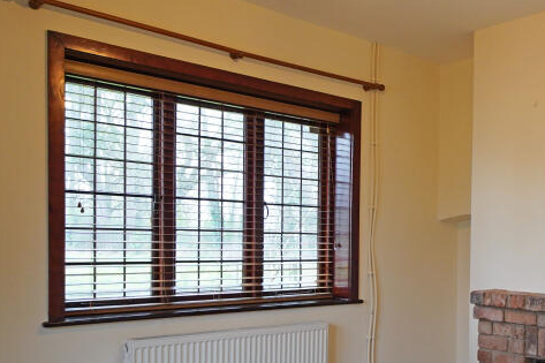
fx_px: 590
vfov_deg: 33.7
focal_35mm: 39
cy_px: 256
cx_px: 449
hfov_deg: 46.5
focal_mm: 18
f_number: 3.5
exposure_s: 1/160
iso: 1600
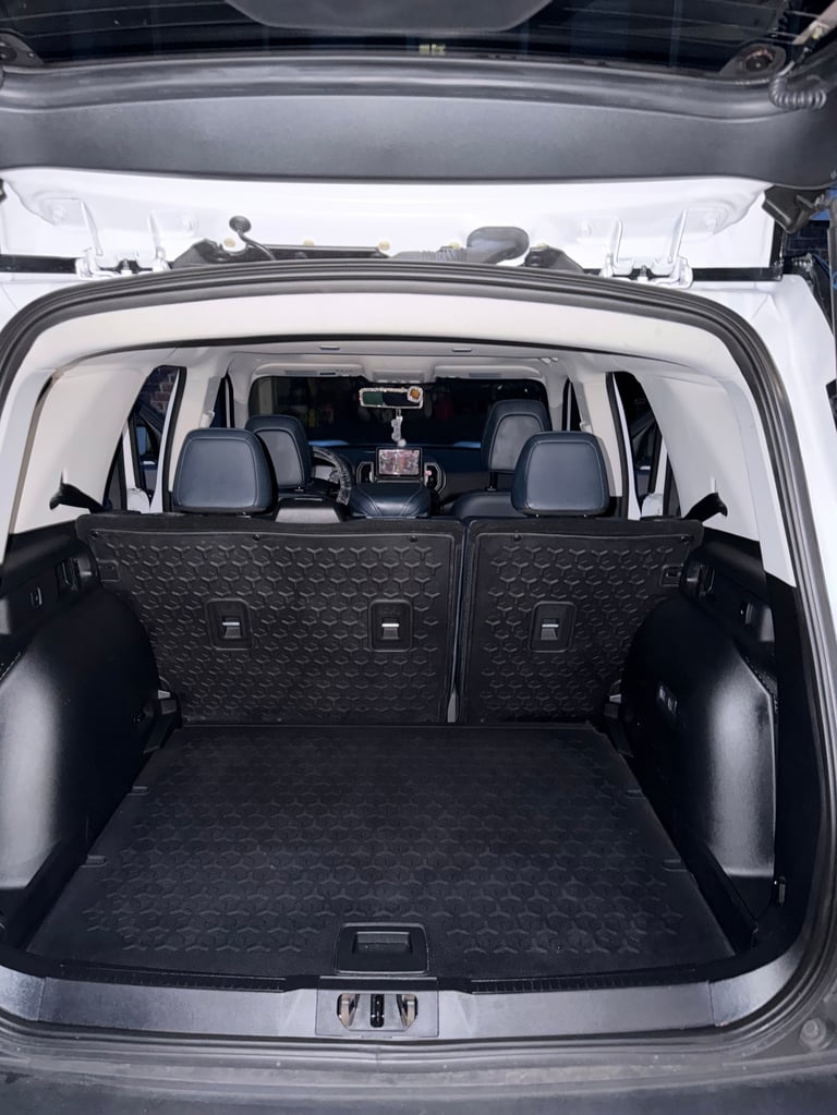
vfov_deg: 71.6
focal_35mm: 24
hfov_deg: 56.8
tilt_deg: -18.1
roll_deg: -1.6
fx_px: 773
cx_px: 418
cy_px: 558
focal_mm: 6.76
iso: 320
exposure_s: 1/4
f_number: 1.78
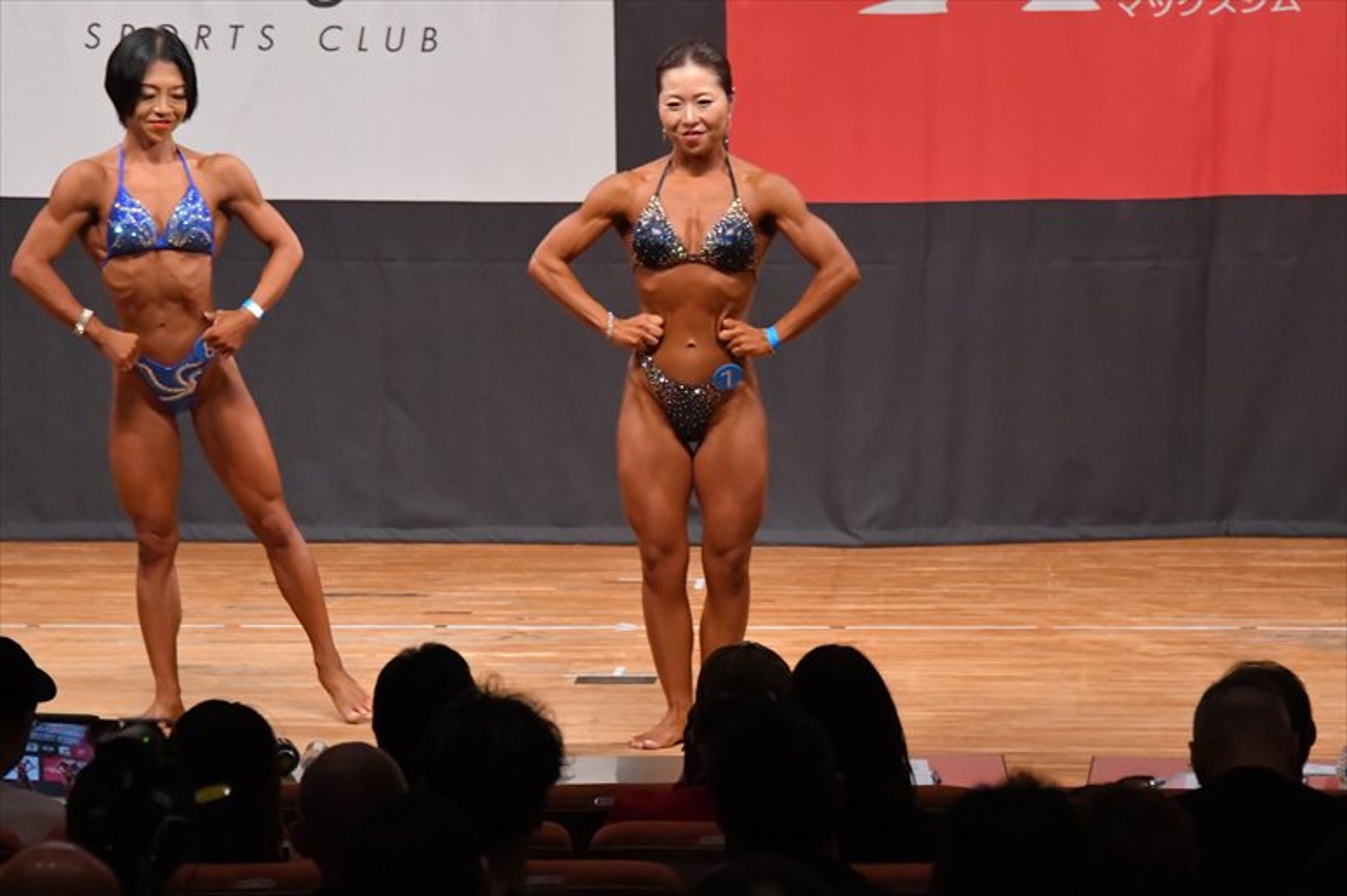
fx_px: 9537
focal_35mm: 255
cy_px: 448
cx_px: 674
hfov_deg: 8.1
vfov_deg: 5.4
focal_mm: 170
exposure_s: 1/400
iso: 8000
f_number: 5.6
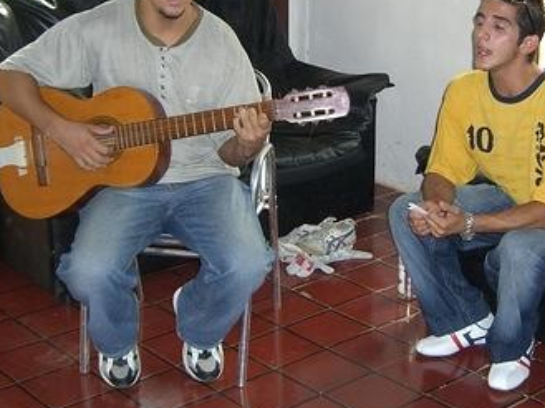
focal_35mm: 74
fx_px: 1164
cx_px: 331
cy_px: 139
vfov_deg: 19.8
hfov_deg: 26.3
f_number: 2.8
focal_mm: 7.9
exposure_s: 1/60
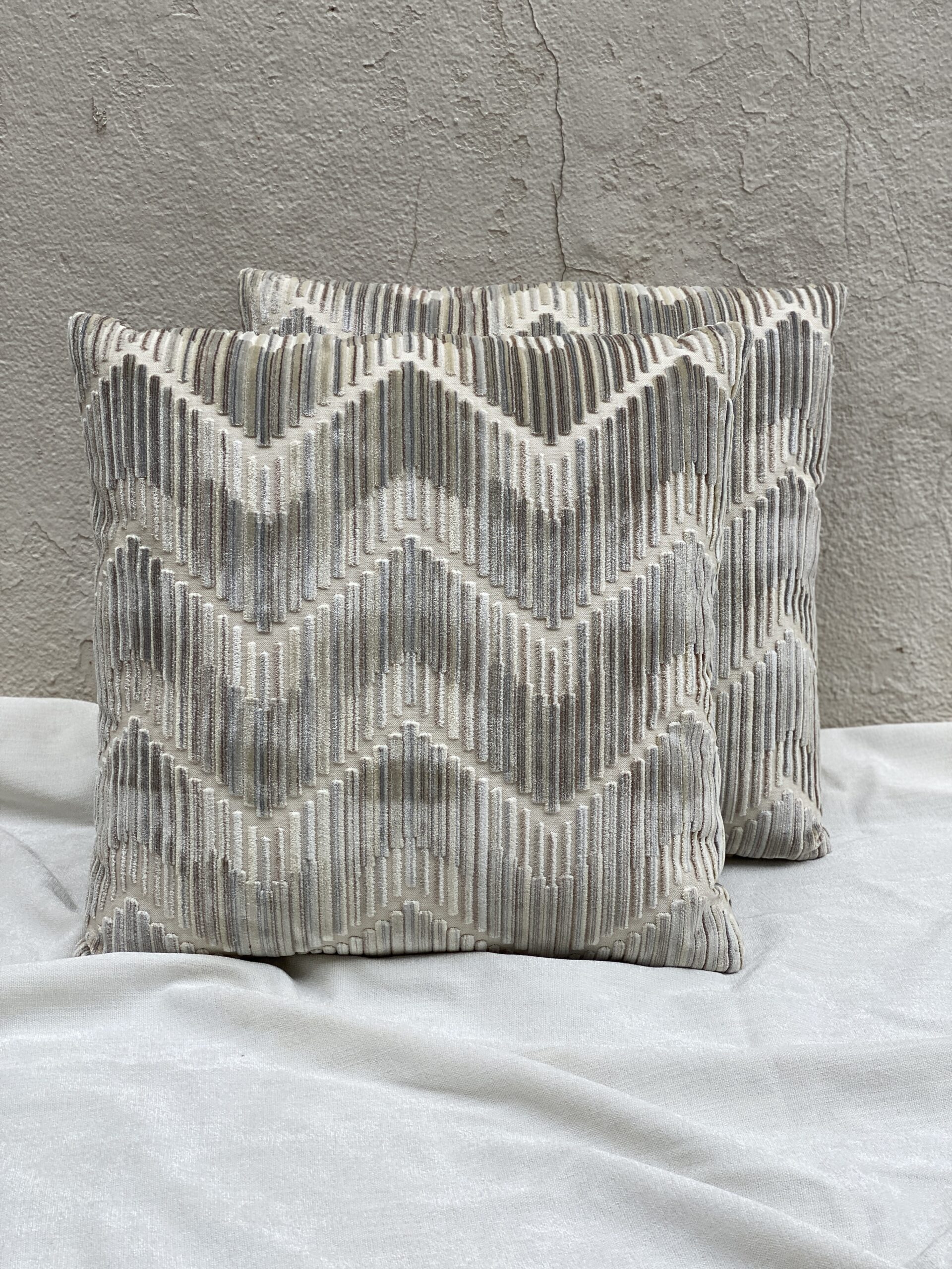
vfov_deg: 36.8
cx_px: 476
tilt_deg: -16.8
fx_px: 1907
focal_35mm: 52
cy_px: 634
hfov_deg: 28.0
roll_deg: +0.9
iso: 20
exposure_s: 1/363
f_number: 2
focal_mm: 6
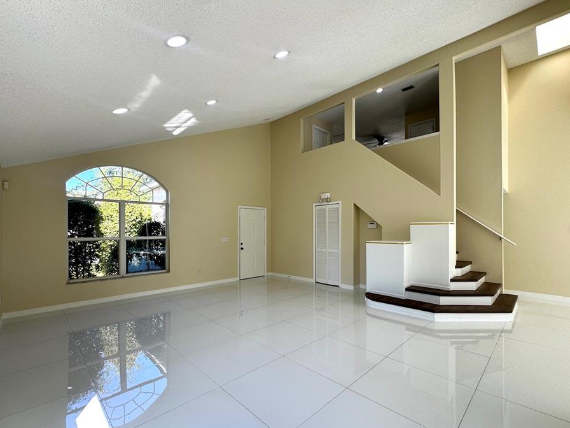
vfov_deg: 78.0
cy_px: 229
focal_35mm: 16
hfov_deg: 94.5
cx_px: 281
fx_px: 263
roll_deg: +0.5
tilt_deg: -0.9
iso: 40
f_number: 2.2
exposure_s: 1/214
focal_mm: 2.22
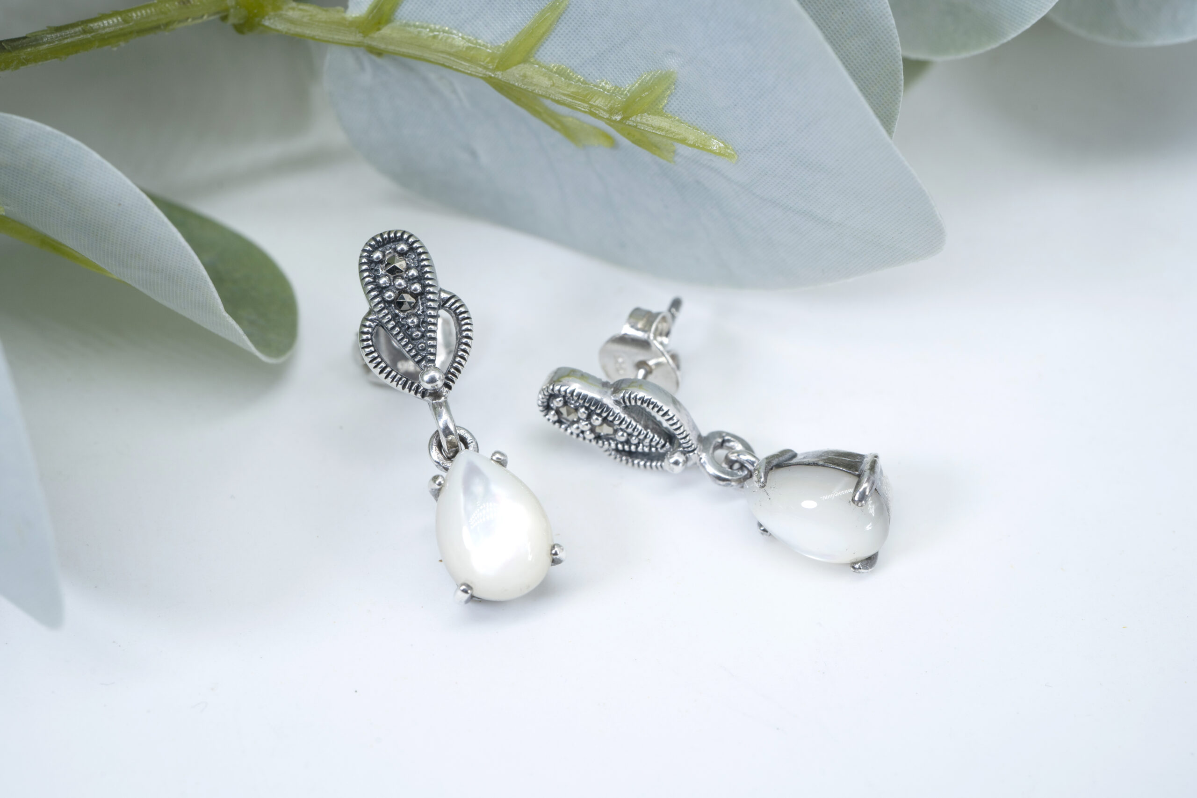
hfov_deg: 39.6
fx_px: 1662
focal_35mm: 50
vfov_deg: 27.0
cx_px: 598
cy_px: 399
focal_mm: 50
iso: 200
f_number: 10
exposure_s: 1/50
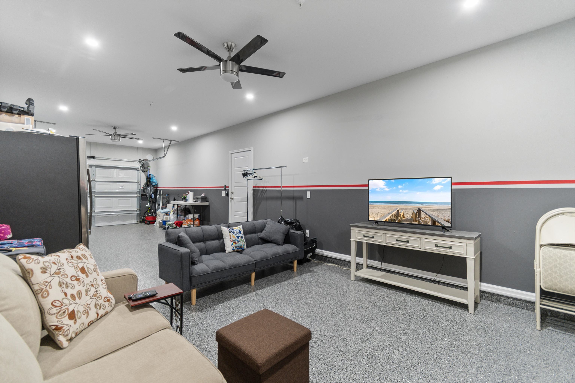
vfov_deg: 77.3
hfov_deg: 100.4
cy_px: 192
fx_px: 240
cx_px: 288
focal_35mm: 15
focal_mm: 10
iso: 100
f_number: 4.5
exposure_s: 1
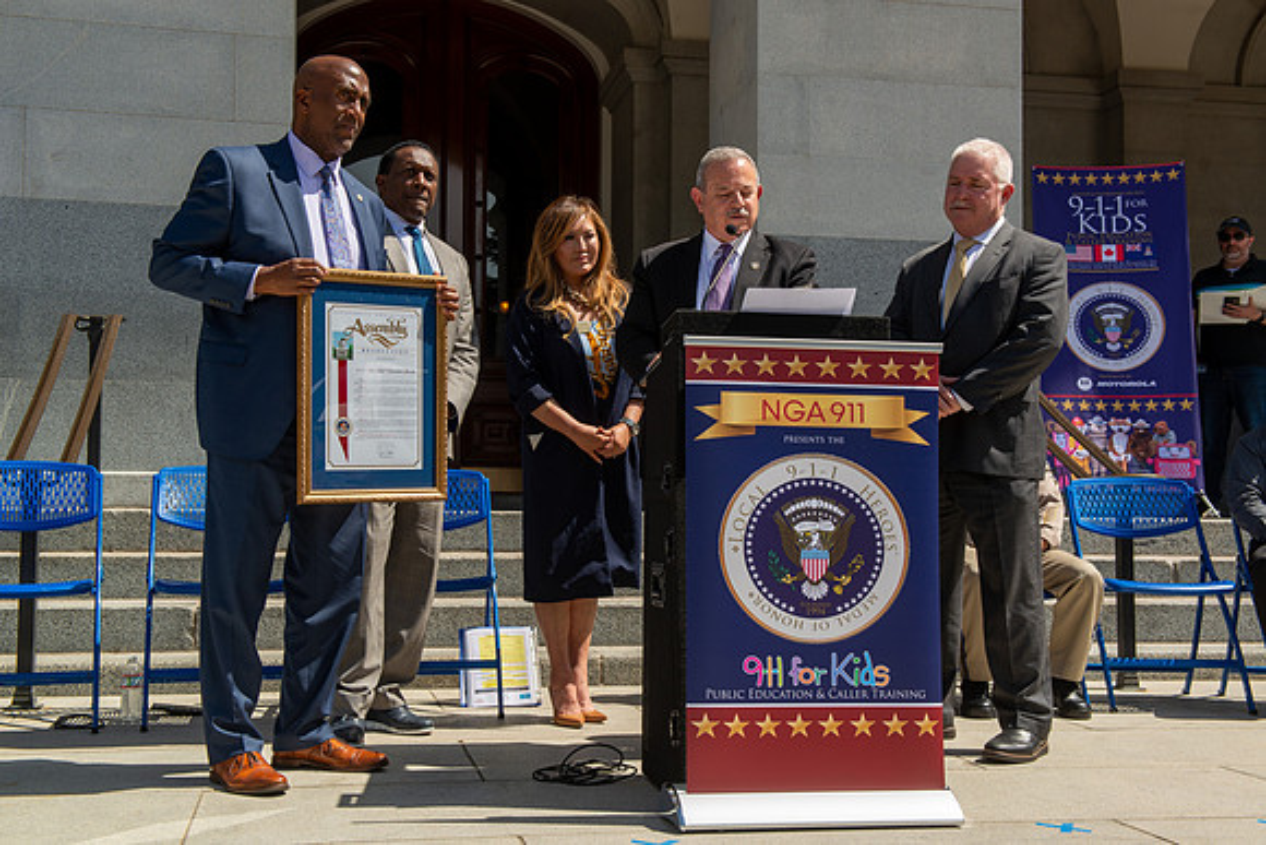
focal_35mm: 43
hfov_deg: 45.0
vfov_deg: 30.9
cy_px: 432
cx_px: 633
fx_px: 1530
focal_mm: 42
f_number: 8
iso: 100
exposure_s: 1/200
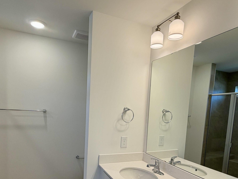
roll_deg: -1.3
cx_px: 107
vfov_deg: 55.3
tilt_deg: -4.3
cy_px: 123
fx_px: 165
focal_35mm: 24
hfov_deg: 71.4
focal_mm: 2.22
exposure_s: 1/120
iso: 64
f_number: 2.2
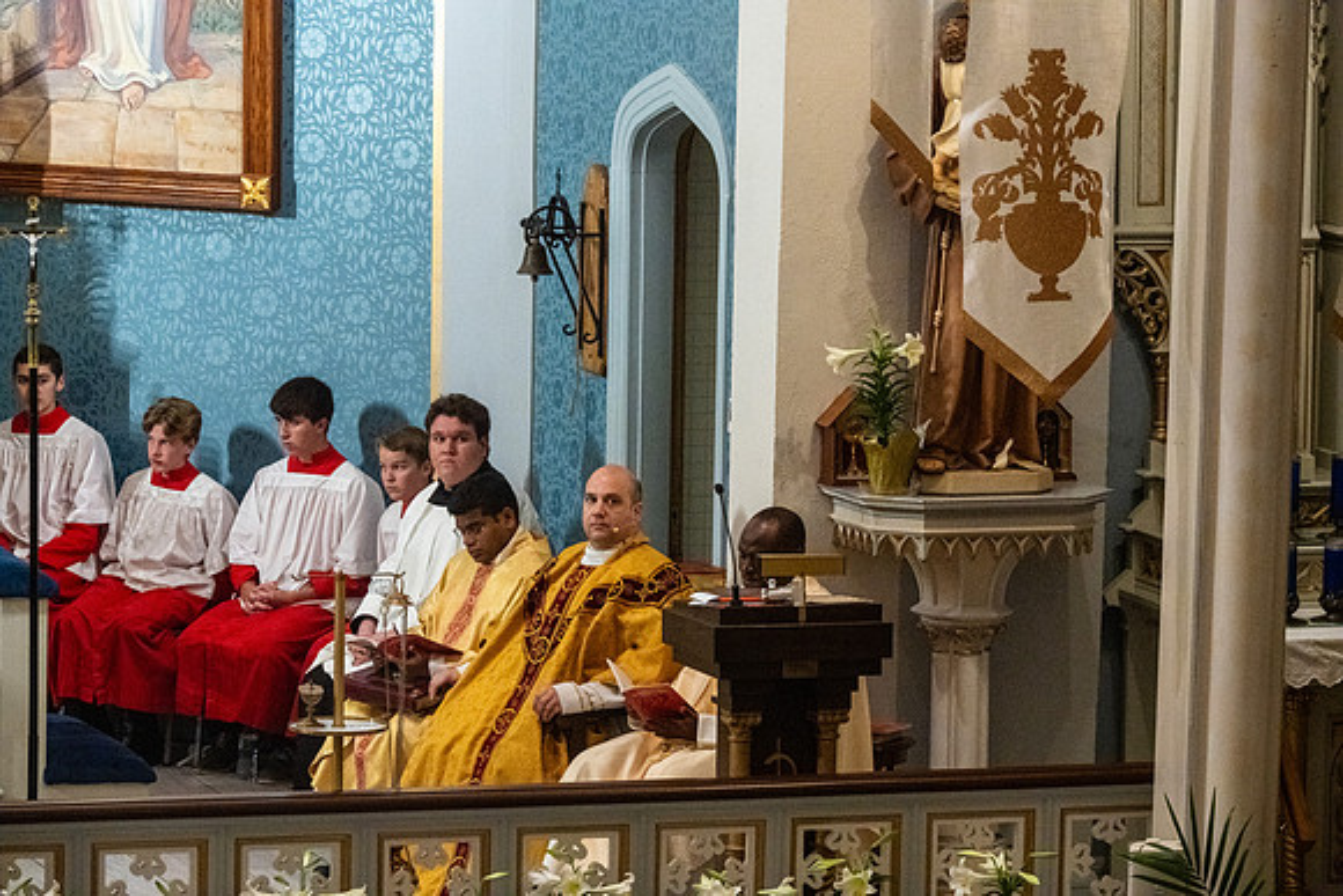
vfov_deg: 6.9
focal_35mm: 200
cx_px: 672
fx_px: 7463
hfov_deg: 10.3
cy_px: 448
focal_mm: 200
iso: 5000
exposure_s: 1/60
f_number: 14
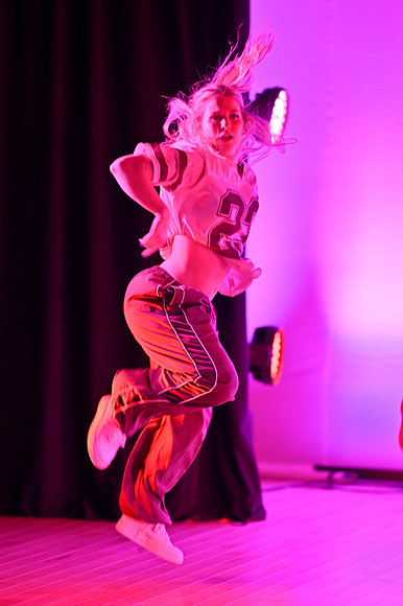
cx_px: 202
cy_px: 303
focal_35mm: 127
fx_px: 2135
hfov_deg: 10.8
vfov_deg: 16.1
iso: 110
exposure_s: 1/320
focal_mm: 85
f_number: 1.2
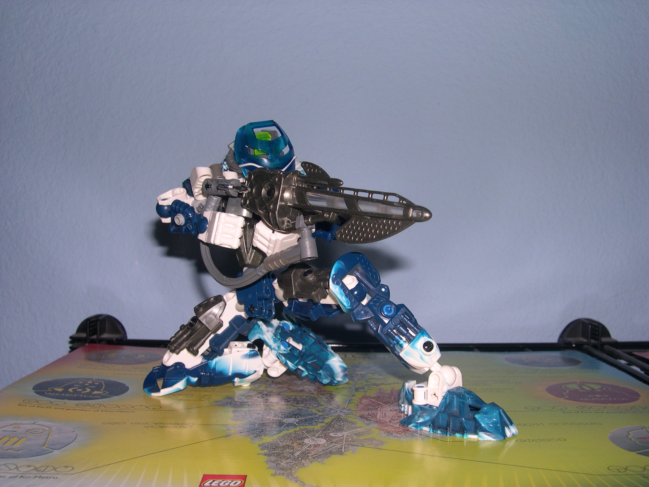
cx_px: 324
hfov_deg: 49.0
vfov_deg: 37.7
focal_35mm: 38
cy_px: 244
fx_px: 712
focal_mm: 8
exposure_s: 1/60
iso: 100
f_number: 7.6
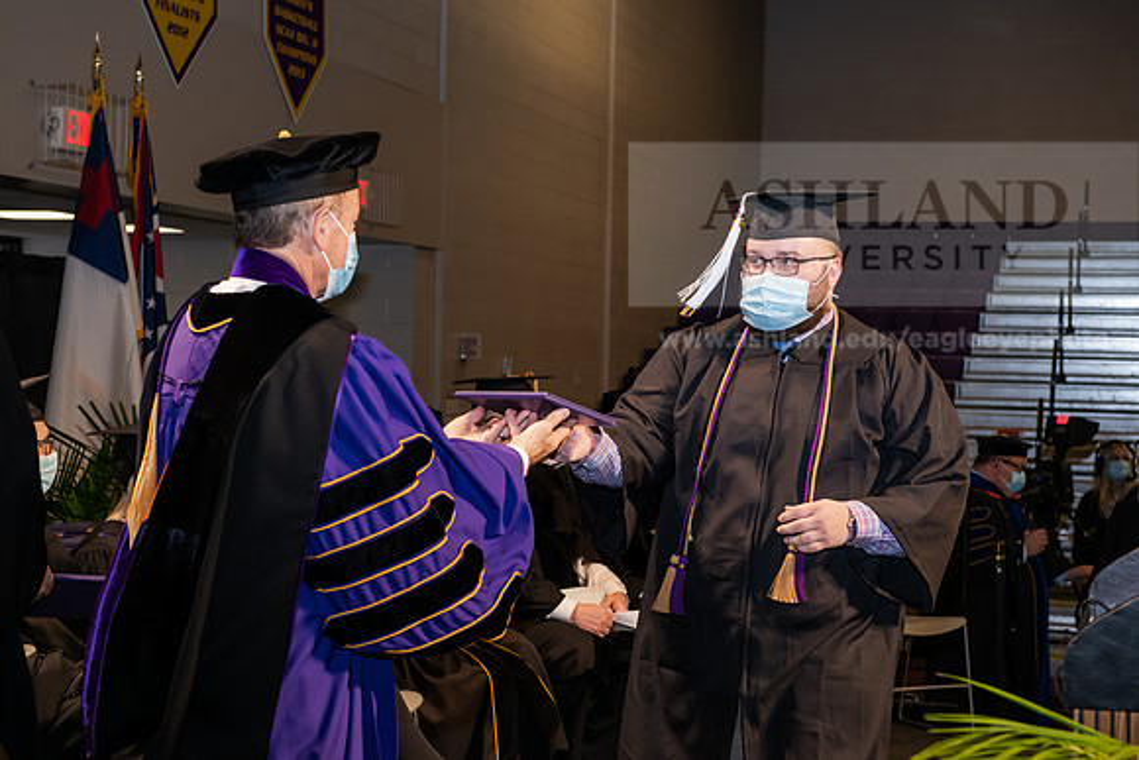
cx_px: 570
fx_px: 1962
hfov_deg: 32.4
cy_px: 380
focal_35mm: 62
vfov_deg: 21.9
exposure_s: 1/200
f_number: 6.3
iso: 1600
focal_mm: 62
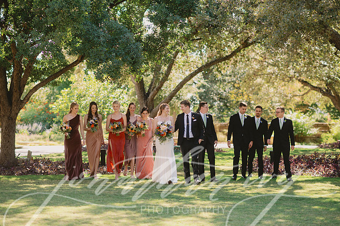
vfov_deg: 16.1
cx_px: 170
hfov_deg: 23.9
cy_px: 113
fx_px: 802
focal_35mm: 85
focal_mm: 85
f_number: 2.2
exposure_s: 1/1000
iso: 64
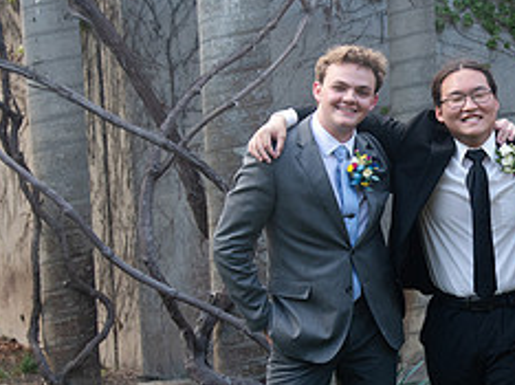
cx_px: 482
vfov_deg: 14.1
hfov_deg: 18.4
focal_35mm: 105
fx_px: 1561
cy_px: 250
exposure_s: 1/125
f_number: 5.6
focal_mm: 44
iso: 500
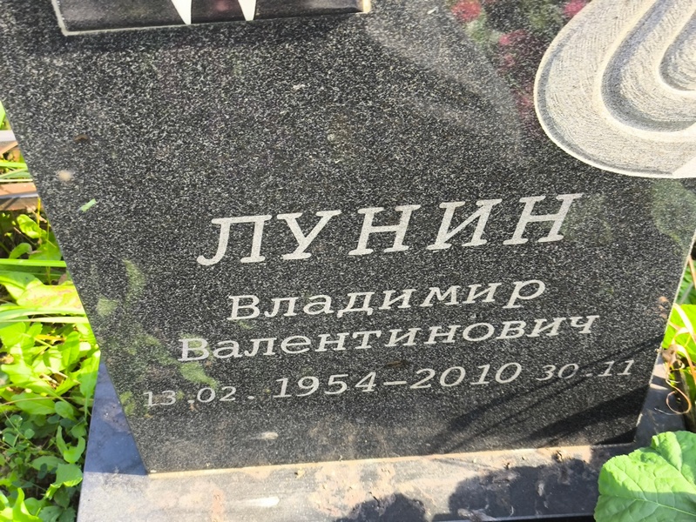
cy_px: 261
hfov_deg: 38.2
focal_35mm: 50
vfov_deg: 29.1
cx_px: 348
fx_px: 1006
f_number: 1.7
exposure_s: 1/148
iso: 50
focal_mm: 4.71
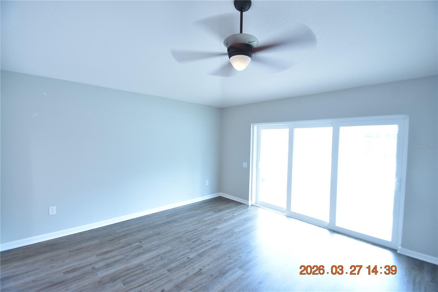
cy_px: 146
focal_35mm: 15
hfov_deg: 100.4
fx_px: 182
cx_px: 219
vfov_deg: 77.3
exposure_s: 1/30
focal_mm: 10
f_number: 3.5
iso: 800
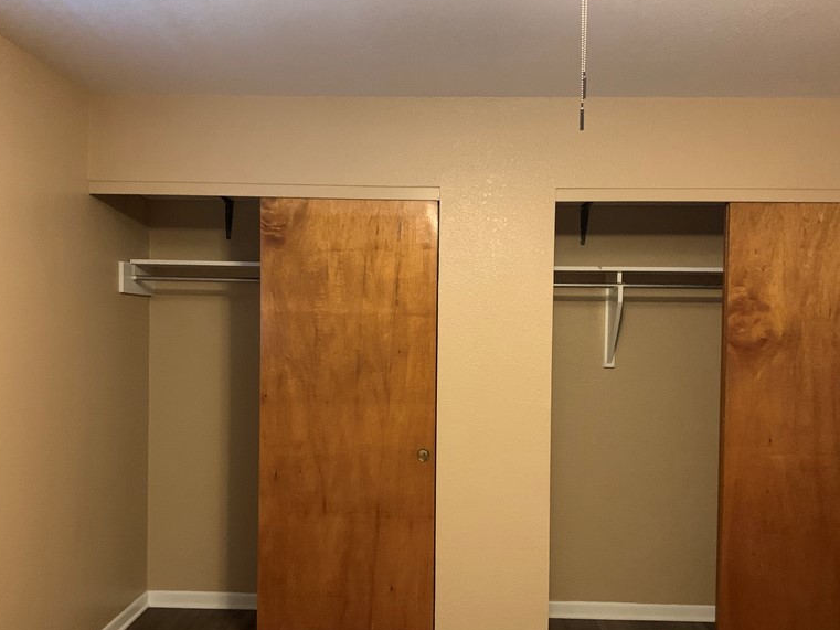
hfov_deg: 52.6
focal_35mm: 35
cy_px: 354
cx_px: 425
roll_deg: -1.3
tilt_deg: -1.6
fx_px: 849
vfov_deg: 40.6
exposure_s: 1/30
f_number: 1.8
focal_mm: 4.25
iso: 640
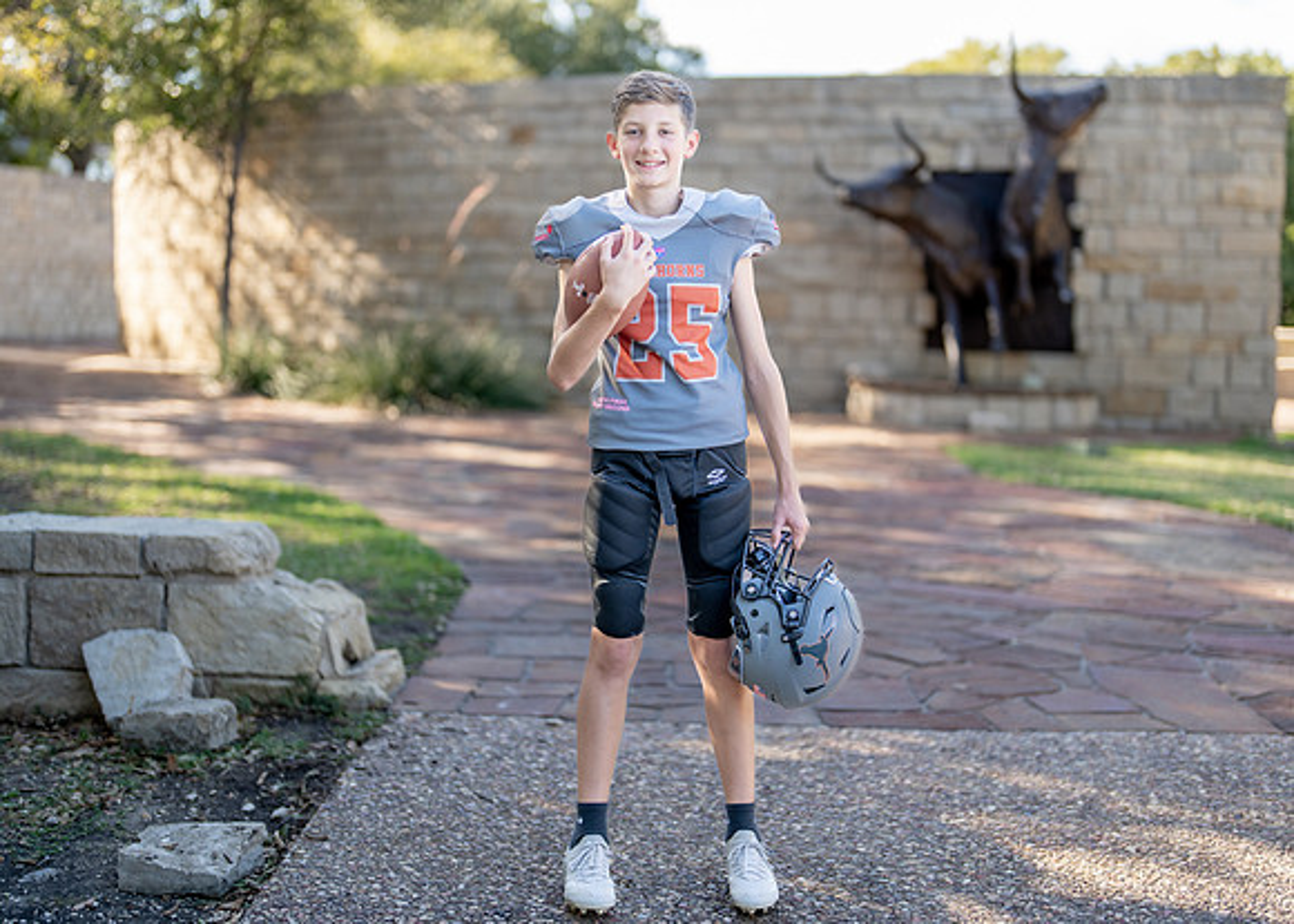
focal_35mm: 53
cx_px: 697
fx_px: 1966
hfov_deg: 36.4
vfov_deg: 26.4
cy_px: 461
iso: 100
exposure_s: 1/1000
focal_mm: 50
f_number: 1.2
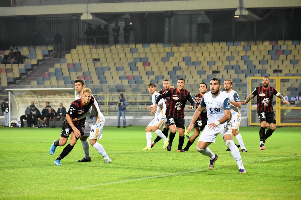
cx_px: 150
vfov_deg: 8.2
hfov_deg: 12.2
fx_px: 1405
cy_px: 100
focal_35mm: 168
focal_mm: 112
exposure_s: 1/500
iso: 3200
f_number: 4.8
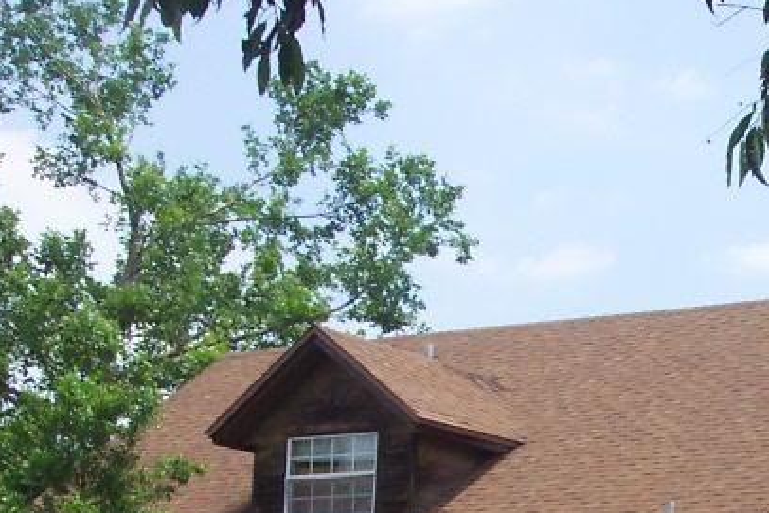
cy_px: 610
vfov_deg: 13.2
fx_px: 2158
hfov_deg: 19.3
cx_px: 854
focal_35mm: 101
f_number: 4.8
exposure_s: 1/500
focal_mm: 8
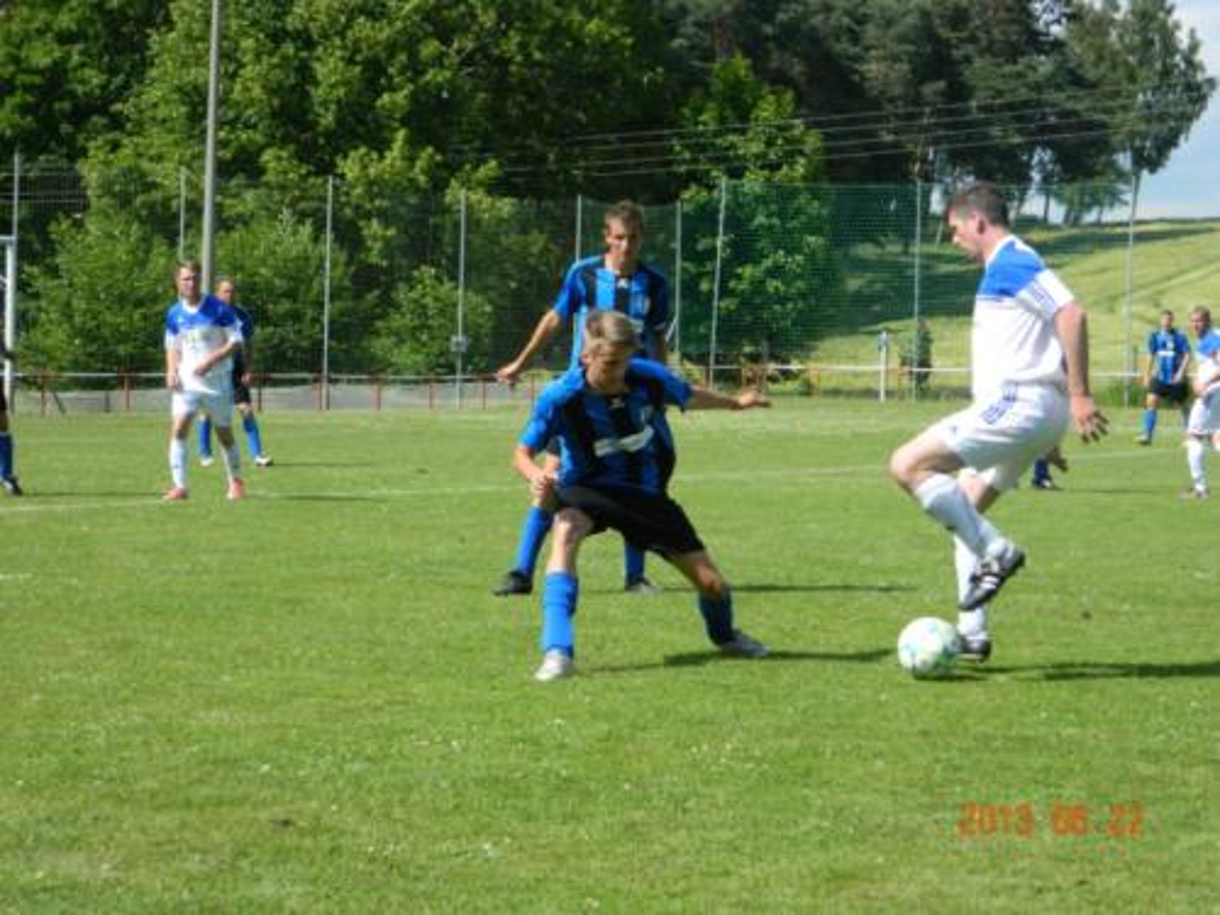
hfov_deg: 19.1
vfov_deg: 14.4
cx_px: 610
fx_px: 3630
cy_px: 458
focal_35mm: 103
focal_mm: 18.6
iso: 125
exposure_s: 1/800
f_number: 4.5
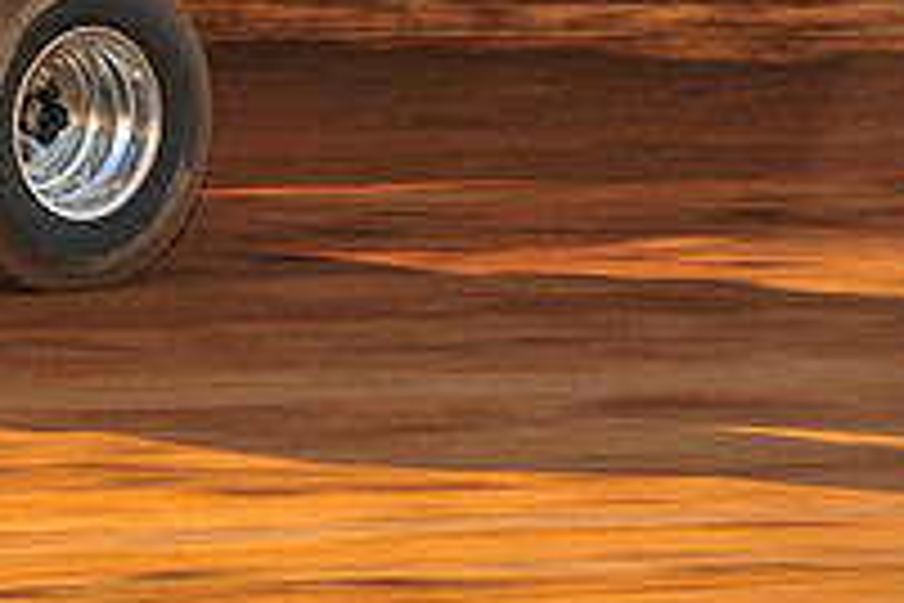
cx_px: -319
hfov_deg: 4.2
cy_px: -230
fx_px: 12303
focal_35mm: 490
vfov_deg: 2.8
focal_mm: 170
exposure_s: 1/320
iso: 500
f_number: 8
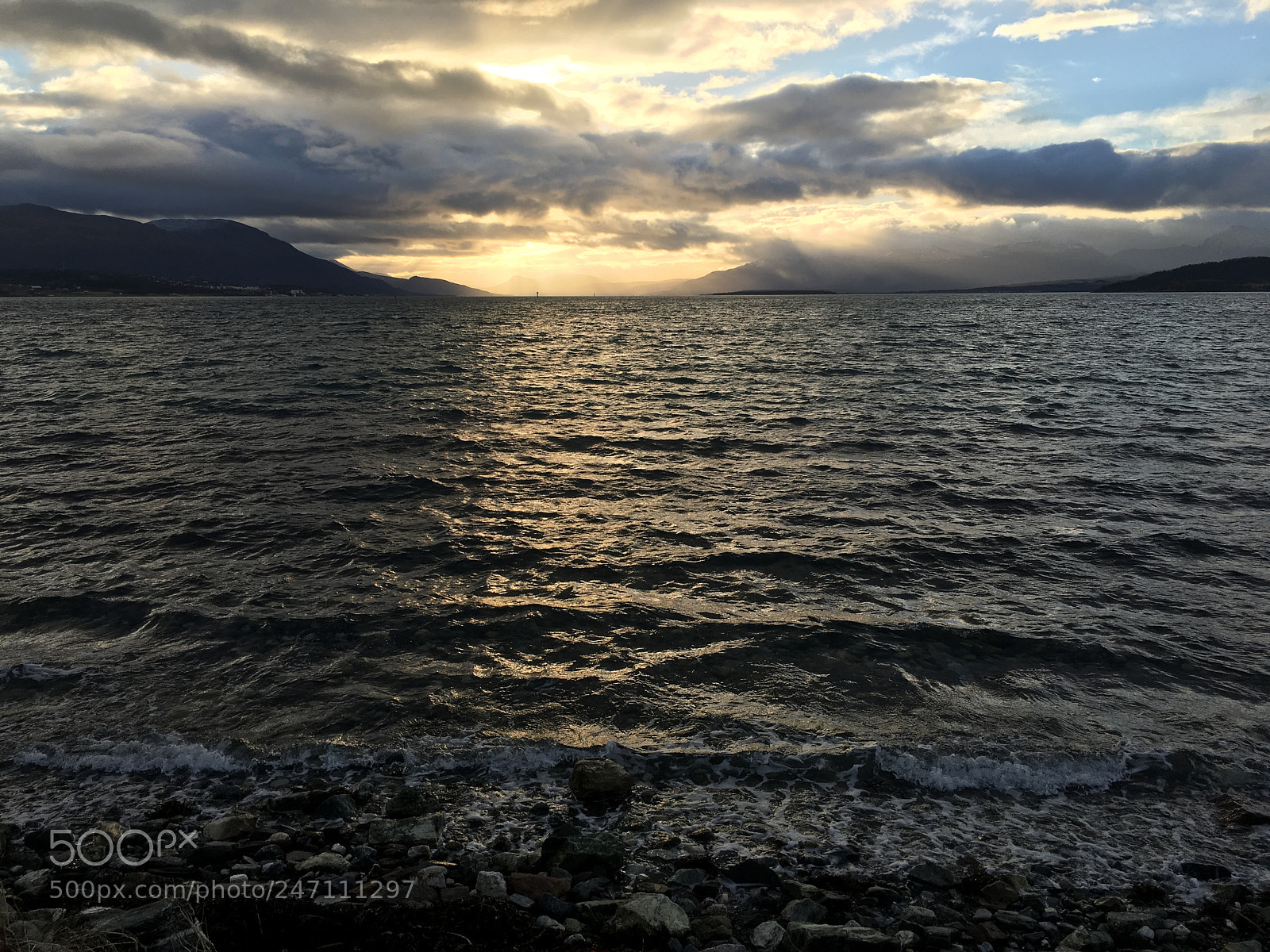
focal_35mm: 29
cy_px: 476
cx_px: 635
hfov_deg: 61.7
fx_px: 1064
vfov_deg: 48.2
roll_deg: +0.5
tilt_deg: -9.1
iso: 25
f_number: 2.2
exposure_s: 1/905
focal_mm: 4.15
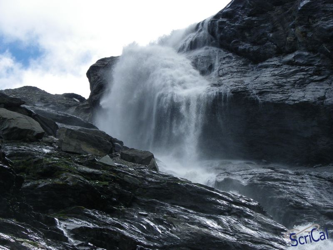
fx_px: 1943
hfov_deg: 9.8
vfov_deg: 7.4
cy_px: 125
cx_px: 166
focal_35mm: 202
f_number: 4.5
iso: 200
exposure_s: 1/2500
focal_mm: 35.8
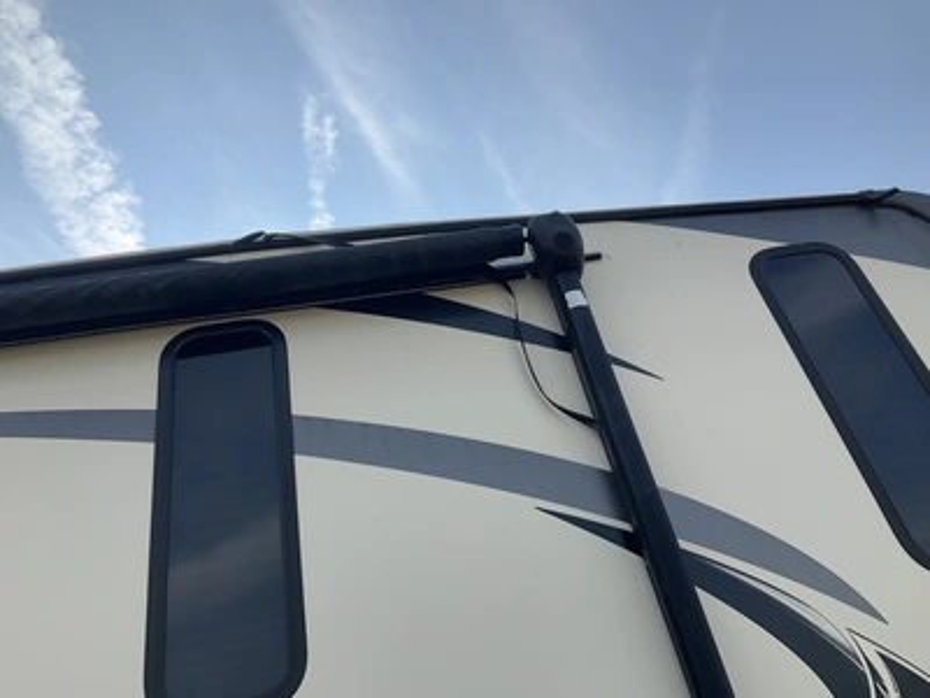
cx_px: 465
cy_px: 349
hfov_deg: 61.7
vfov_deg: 48.2
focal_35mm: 29
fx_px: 779
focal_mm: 3
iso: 25
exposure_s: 1/1984
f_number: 1.8
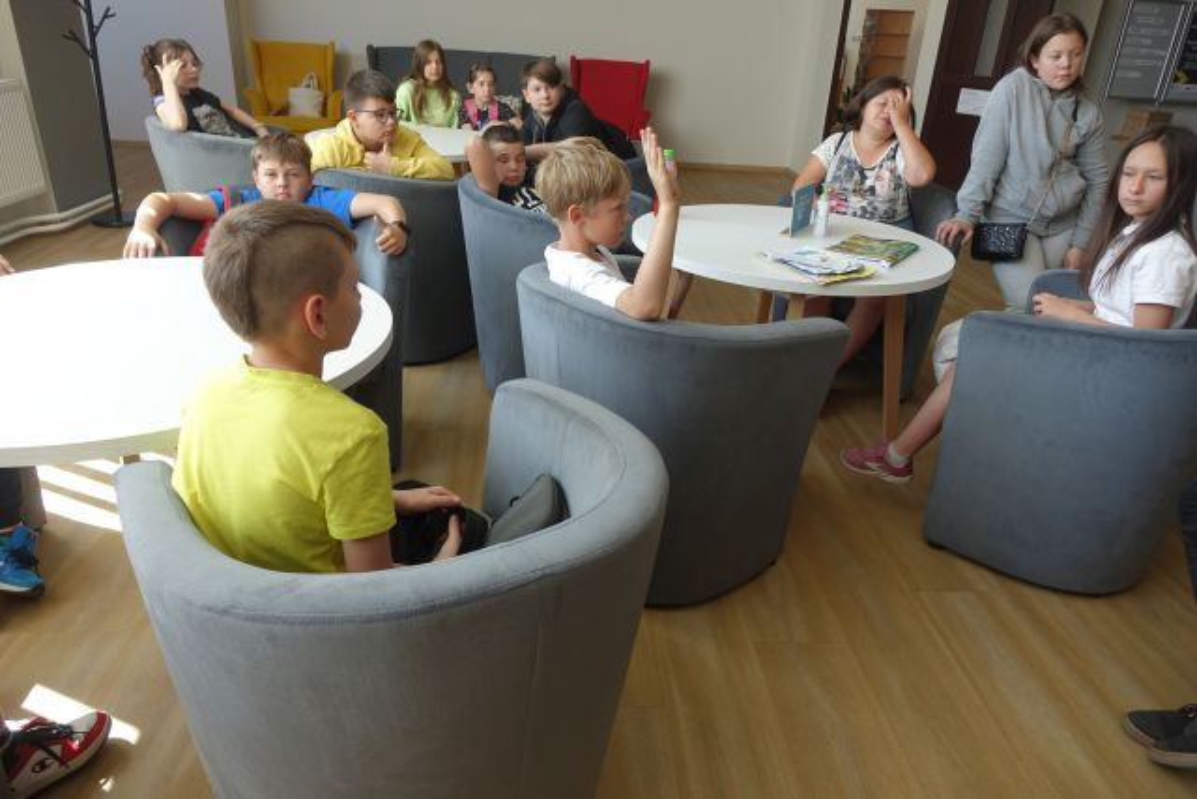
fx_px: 798
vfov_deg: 53.2
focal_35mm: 24
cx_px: 598
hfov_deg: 73.7
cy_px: 400
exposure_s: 1/100
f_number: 2.8
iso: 125
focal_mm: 8.8
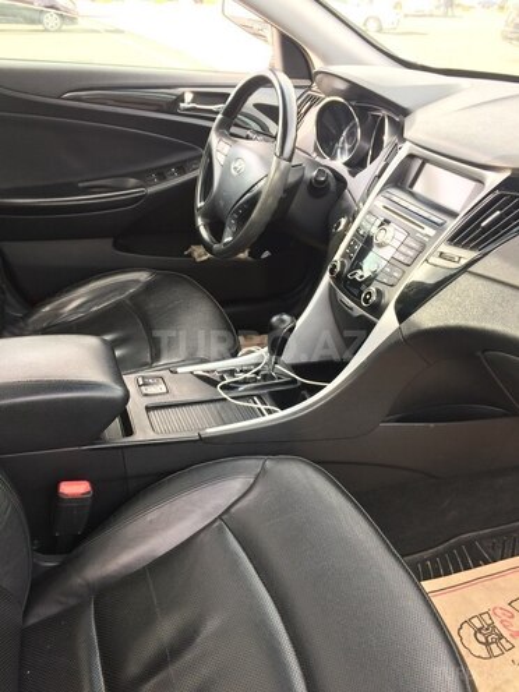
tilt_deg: -30.5
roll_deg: +0.5
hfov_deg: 48.2
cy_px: 346
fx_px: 580
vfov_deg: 61.7
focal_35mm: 29
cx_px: 260
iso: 50
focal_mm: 4.15
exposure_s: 1/100
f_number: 2.2
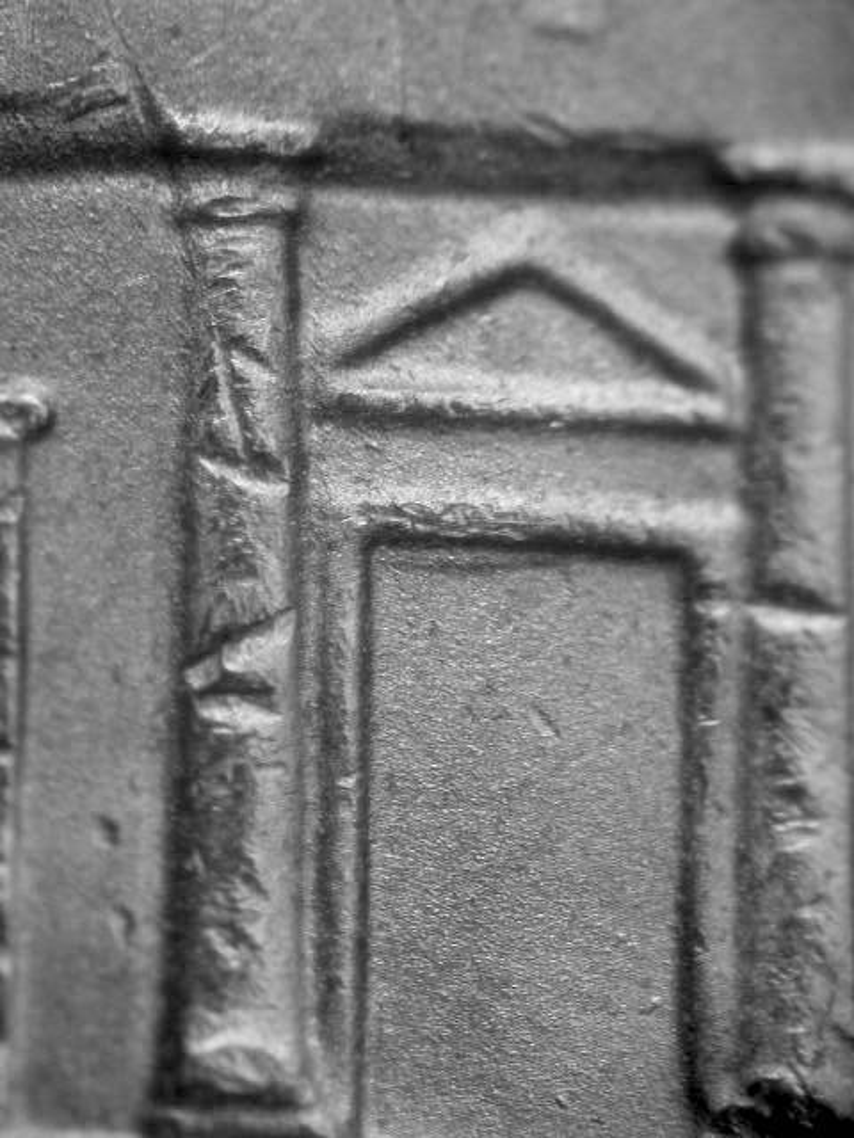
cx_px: 427
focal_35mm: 122
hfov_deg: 12.1
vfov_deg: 16.1
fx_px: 4013
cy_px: 569
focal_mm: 25.3
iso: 100
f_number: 4.4
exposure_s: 1/18.3
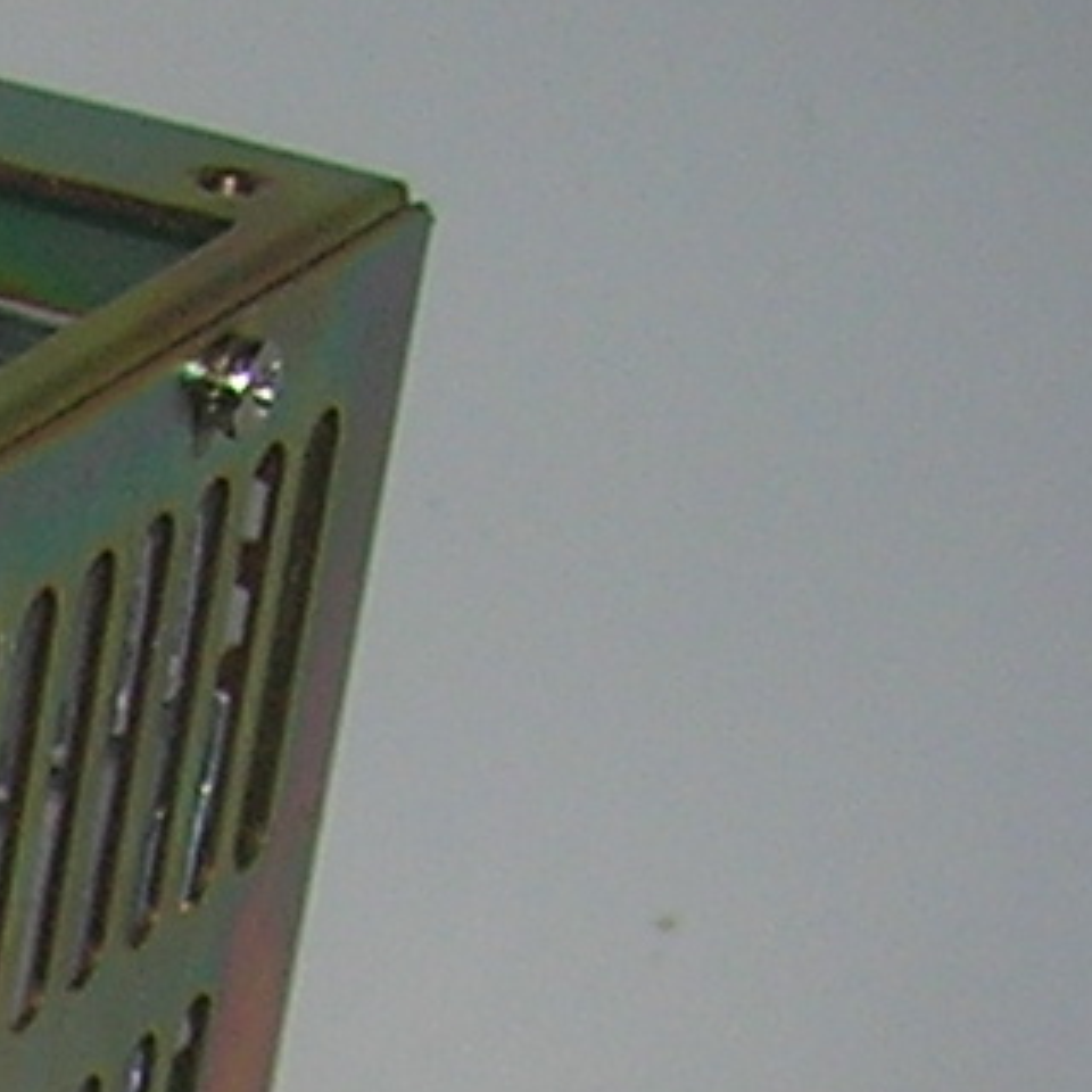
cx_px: -1979
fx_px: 7673
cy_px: 2774
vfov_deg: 7.5
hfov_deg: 7.4
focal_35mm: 215
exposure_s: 1/60.1
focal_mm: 5.7
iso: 50
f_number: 2.9
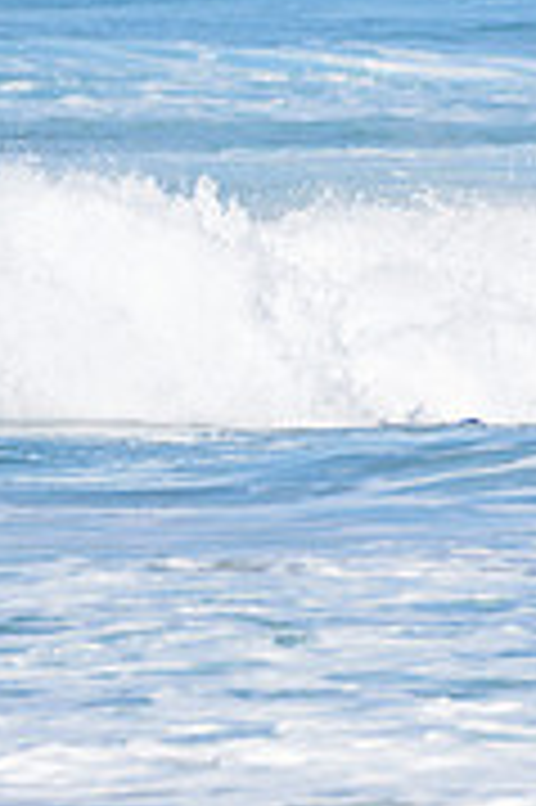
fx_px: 36247
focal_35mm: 1620
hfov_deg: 0.8
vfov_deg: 1.3
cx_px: -694
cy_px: 259
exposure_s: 1/2000
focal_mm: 500
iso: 140
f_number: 5.6
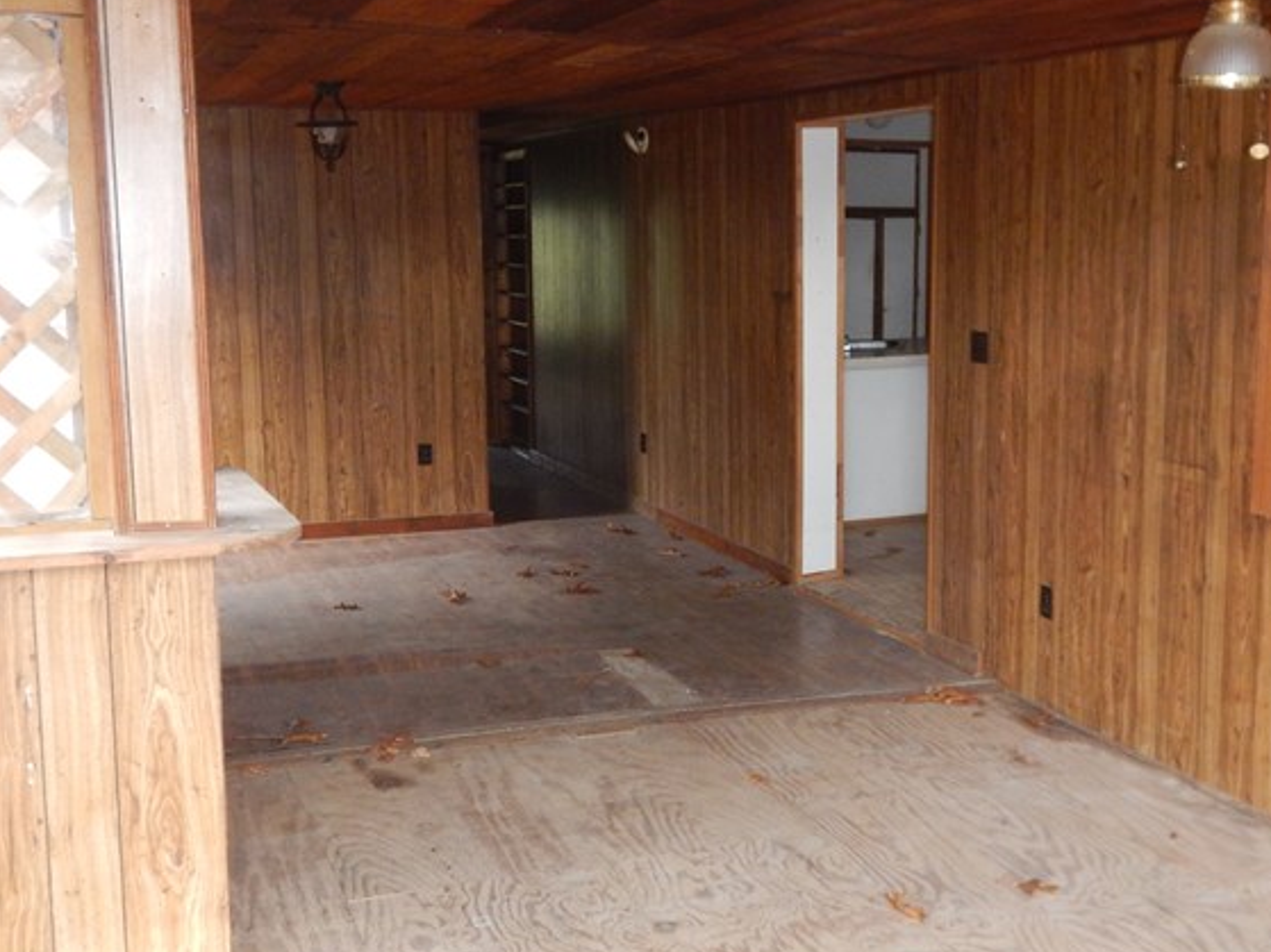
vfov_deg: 32.8
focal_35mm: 44
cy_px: 436
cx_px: 796
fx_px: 1615
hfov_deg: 42.6
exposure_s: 1/30
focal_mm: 4.3
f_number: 2.8
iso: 250
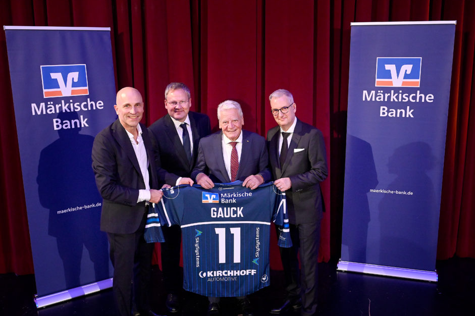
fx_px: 495
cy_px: 161
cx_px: 242
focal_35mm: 38
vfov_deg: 35.4
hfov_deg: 51.3
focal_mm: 34.5
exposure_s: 1/100
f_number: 5
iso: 6400
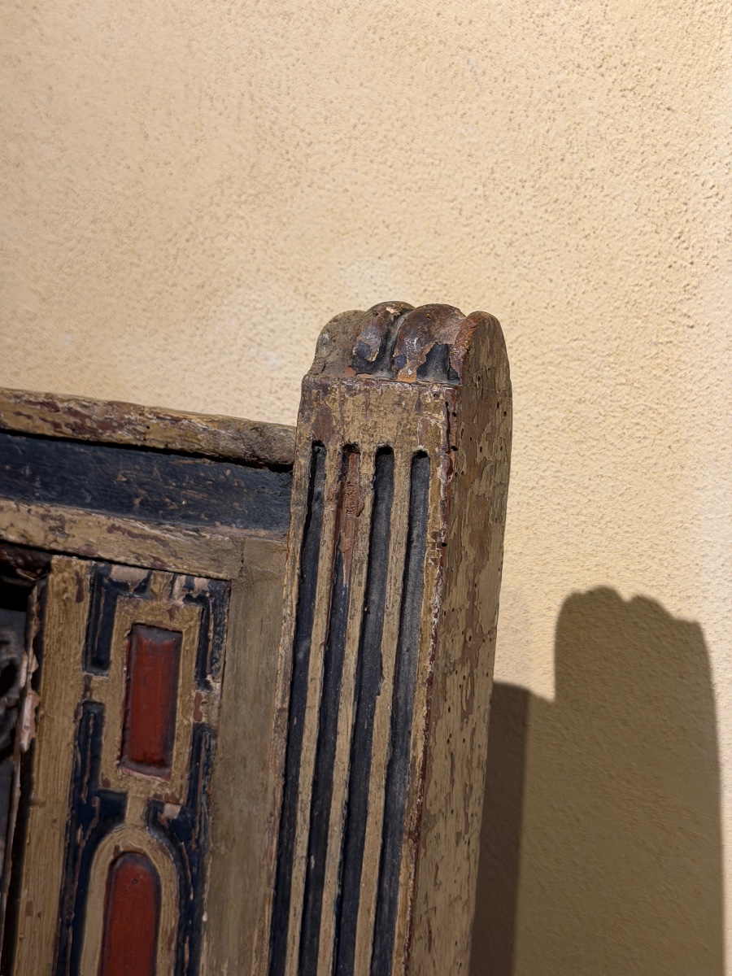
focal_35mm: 48
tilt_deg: -15.0
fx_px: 1353
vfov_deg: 39.7
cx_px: 366
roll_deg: -1.8
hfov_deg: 30.3
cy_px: 488
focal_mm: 6.76
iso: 80
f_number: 1.78
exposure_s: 1/50
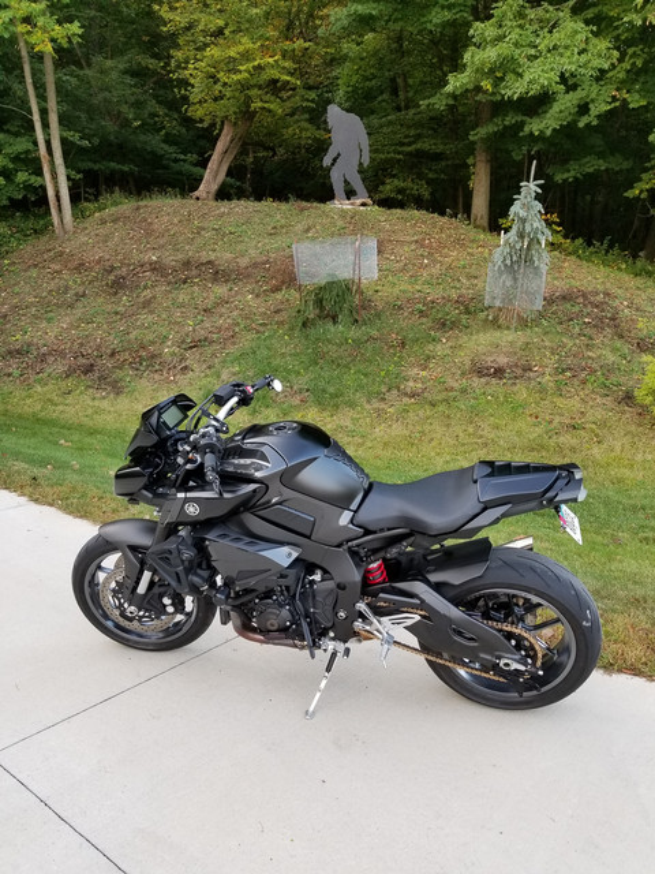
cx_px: 328
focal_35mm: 26
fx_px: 656
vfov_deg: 67.3
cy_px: 437
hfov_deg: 53.1
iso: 64
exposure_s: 1/120
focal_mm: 4.25
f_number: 1.7
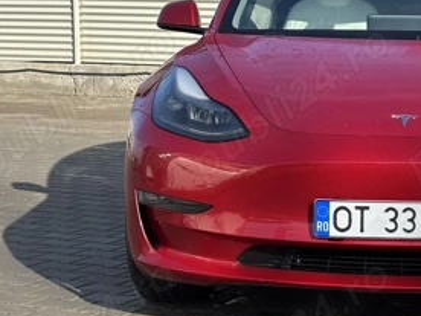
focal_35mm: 113
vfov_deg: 13.1
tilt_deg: -5.2
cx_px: 397
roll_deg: -1.3
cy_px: 121
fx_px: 1374
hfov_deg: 17.1
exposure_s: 1/2062
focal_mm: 5.96
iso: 32
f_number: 1.6
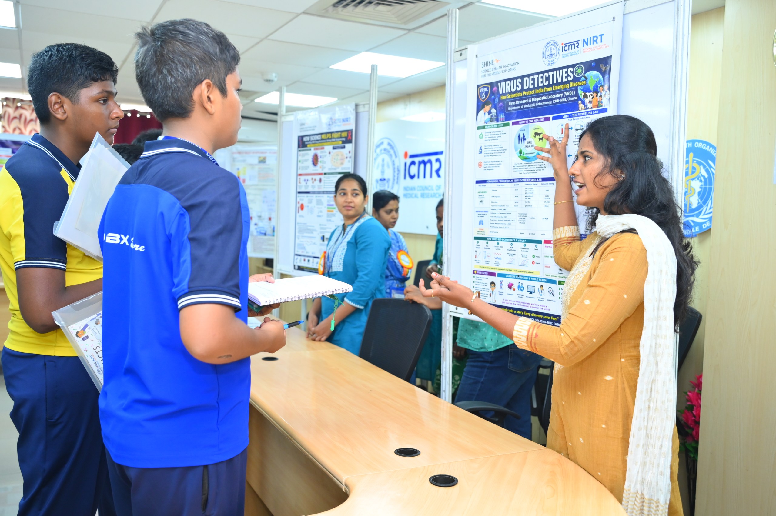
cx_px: 388
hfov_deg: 58.8
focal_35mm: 32
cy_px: 258
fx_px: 689
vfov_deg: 41.1
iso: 1600
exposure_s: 1/160
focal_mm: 32
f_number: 4
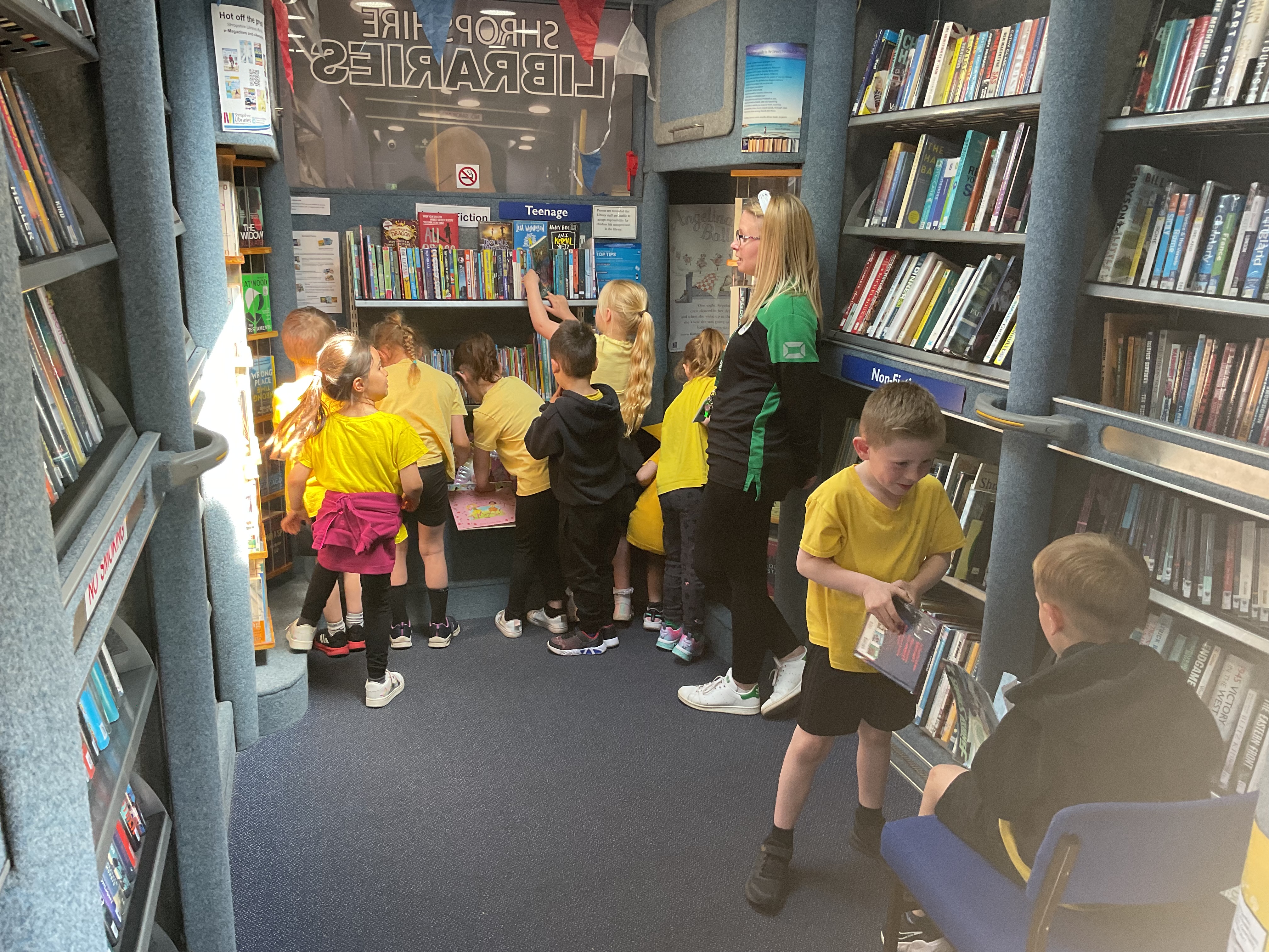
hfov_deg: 61.7
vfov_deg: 48.2
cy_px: 476
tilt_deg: -15.8
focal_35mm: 29
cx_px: 634
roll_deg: +0.1
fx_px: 1063
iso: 64
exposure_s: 1/50
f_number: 1.8
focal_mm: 3
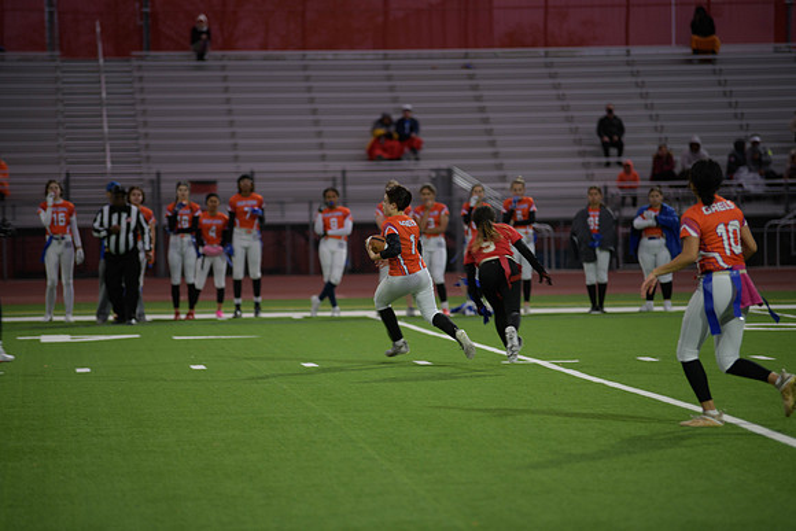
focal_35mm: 170
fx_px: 3760
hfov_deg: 12.1
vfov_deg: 8.1
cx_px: 398
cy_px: 266
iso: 450
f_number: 2.8
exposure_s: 1/200
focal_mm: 170
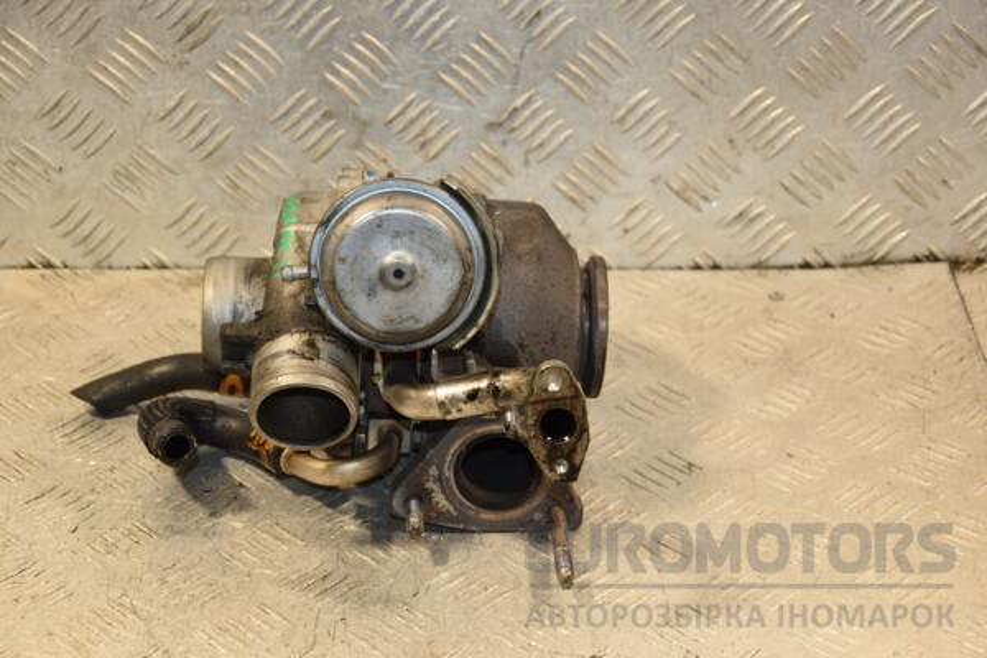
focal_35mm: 78
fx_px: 2138
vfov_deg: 17.5
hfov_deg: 26.0
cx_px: 494
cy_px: 329
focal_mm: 52
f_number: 5
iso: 800
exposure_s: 1/160
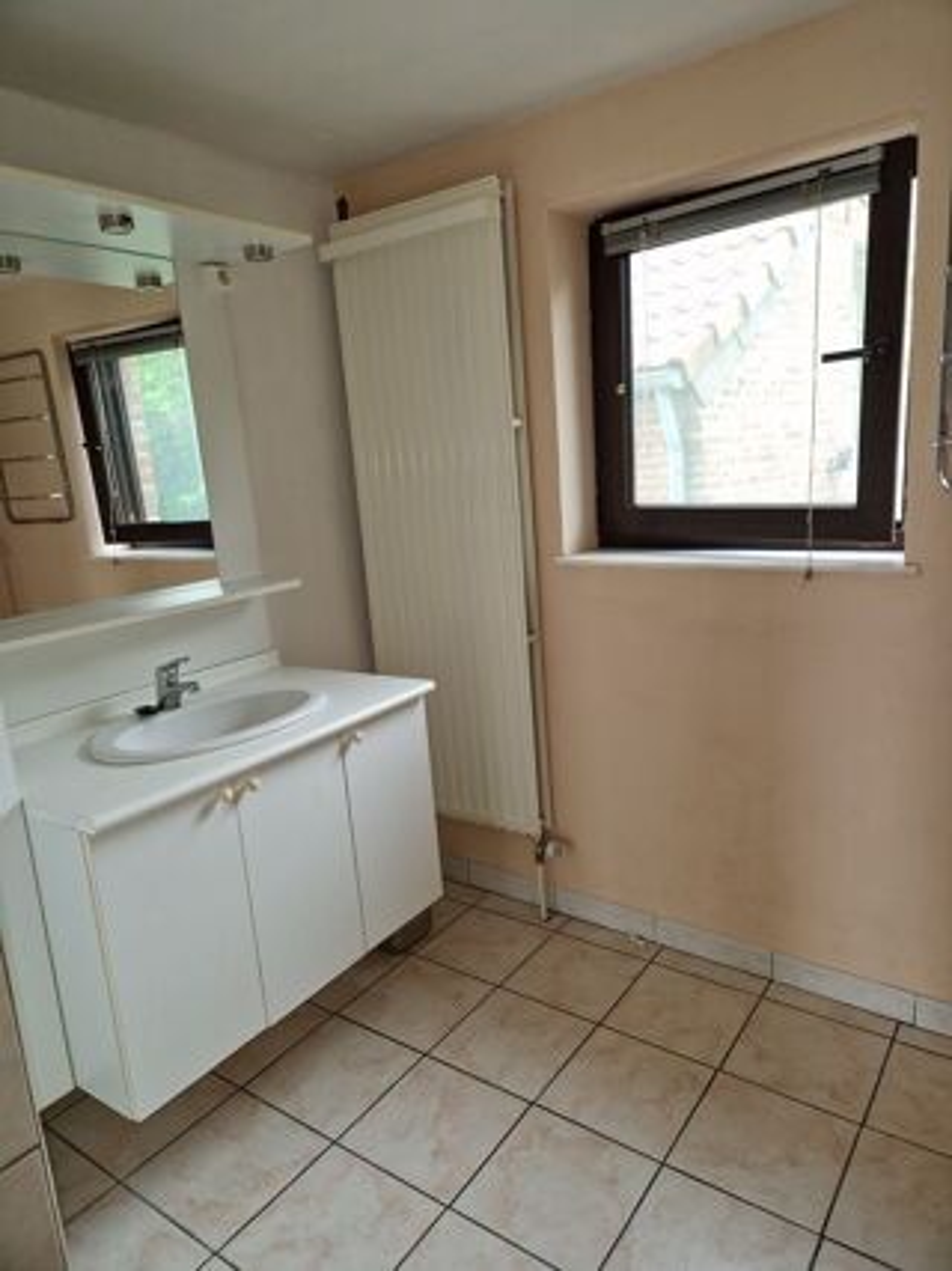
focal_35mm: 23
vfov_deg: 73.9
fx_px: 844
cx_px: 476
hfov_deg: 58.9
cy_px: 636
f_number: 1.8
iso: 160
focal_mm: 5.4
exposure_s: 1/180
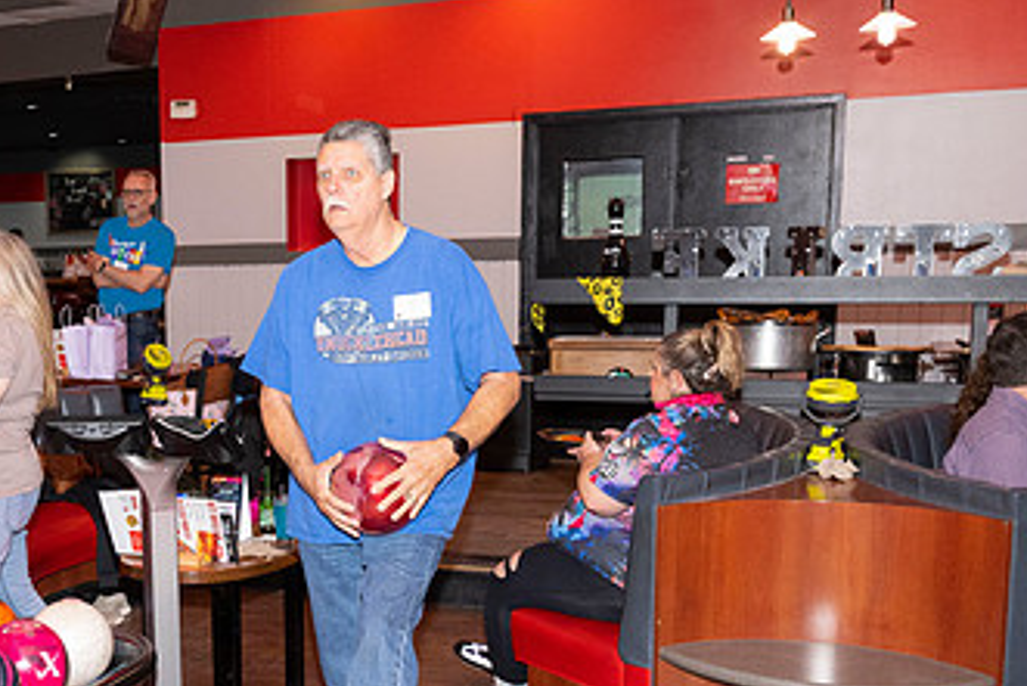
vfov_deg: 26.8
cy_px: 467
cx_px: 171
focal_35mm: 50
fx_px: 1427
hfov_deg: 37.8
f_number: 5.6
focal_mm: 28.5
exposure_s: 1/100
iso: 2000
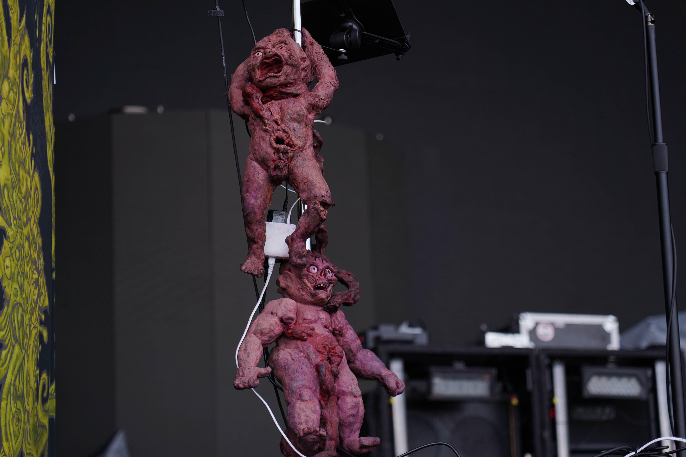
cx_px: 343
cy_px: 228
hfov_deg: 19.5
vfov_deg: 13.0
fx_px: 2001
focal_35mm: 105
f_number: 4
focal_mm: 105
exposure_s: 1/125
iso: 125
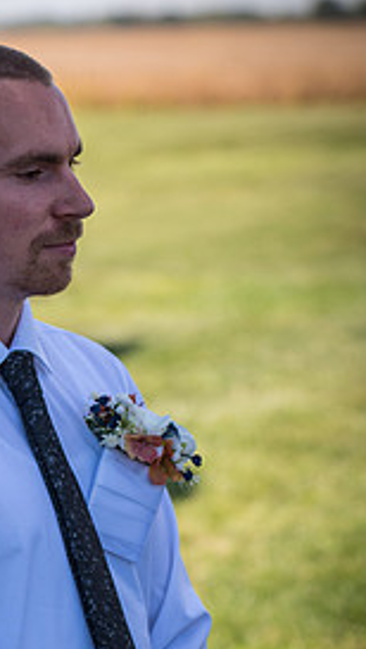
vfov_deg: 10.4
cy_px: 430
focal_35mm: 207
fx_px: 3564
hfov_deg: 5.9
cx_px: 39
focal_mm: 120
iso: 100
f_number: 5
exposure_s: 1/400
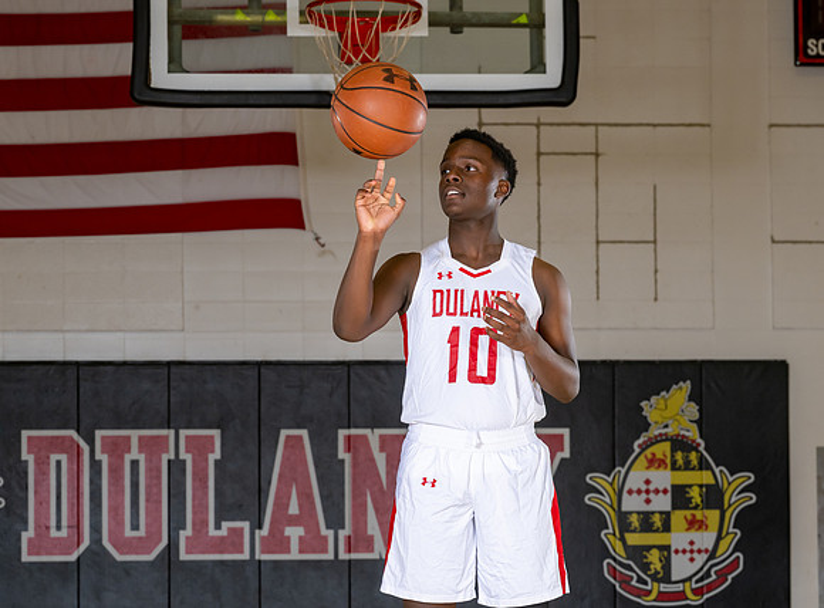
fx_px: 2553
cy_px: 404
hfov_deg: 18.3
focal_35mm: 108
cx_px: 441
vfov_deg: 13.6
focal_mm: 70
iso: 400
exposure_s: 1/125
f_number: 5.6
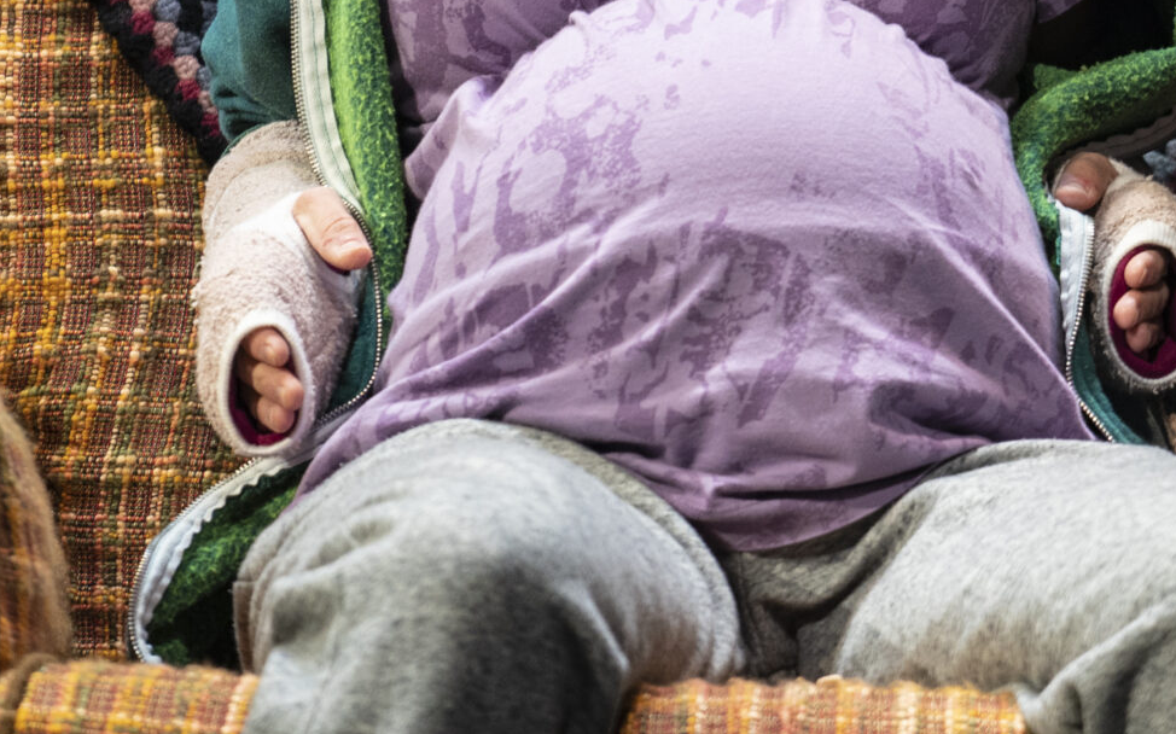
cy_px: -77
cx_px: 1134
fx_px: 17173
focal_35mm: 536
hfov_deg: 3.9
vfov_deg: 2.4
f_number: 4
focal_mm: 200
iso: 1000
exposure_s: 1/320
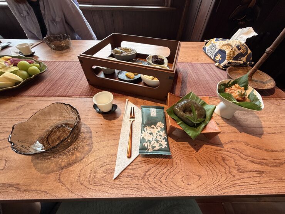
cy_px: 107
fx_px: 115
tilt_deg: -48.6
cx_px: 142
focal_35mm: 14
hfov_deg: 102.1
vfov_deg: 85.7
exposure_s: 1/121
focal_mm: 2.22
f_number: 2.2
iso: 250
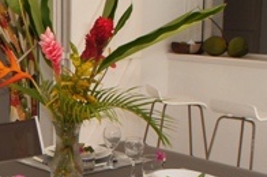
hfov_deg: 21.9
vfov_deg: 15.0
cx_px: -30
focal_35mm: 88
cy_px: 201
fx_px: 652
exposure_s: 1/100
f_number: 13
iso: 200
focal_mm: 18
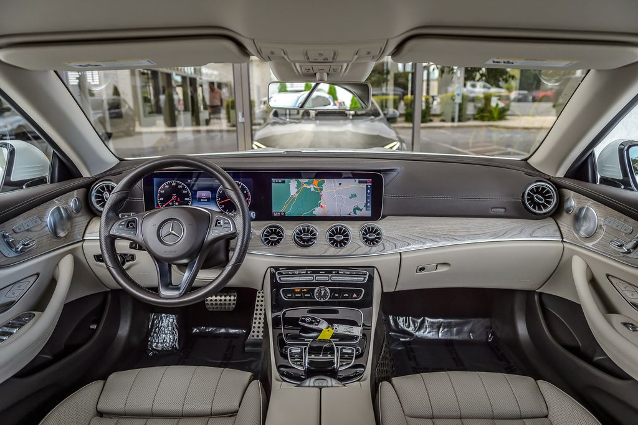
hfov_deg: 72.9
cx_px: 322
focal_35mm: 24
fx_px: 431
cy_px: 212
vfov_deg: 52.4
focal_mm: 24
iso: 400
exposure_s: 1/320
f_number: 4
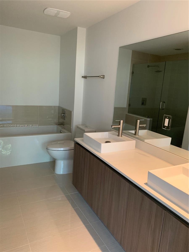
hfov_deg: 53.1
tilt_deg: -11.7
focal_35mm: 26
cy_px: 126
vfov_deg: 67.3
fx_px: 189
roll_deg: -3.8
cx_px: 94
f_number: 1.8
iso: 200
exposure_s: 1/60
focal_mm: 4.25
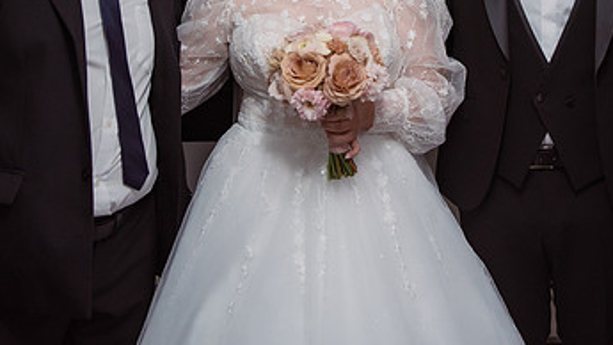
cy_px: -10
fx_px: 991
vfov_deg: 19.1
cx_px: 378
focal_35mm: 61
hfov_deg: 34.2
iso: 1600
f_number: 2.8
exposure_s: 1/200
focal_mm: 31
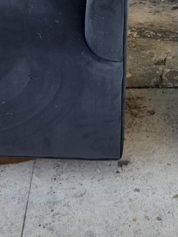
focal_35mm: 90
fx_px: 617
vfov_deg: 21.5
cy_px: 48
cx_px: 142
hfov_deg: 16.3
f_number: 1.8
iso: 25
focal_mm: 5.4
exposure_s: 1/180
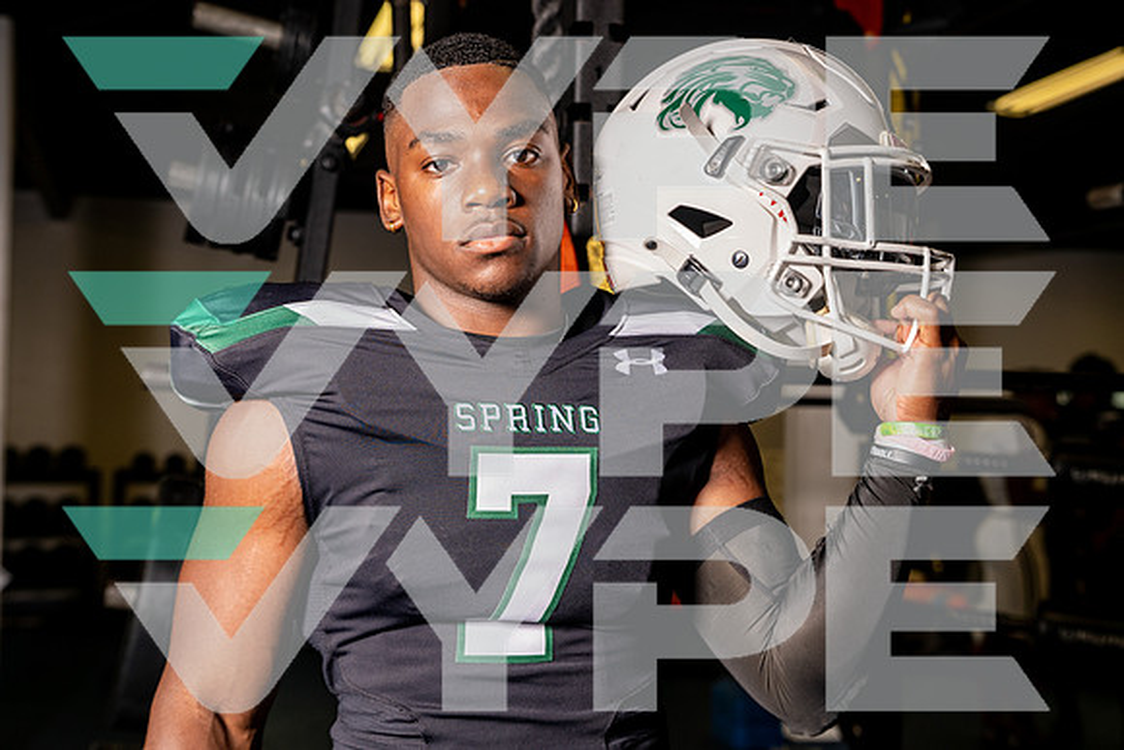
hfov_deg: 38.9
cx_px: 562
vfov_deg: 26.5
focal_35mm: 51
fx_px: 1593
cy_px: 375
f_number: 4.5
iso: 320
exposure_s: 1/400
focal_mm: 51
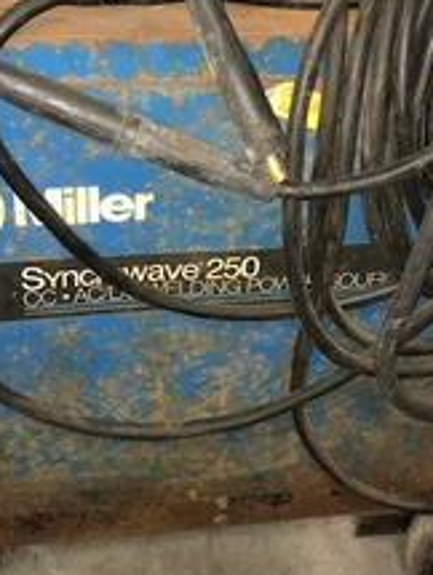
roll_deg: +0.0
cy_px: 203
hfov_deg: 28.1
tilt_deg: -34.1
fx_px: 865
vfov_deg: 36.5
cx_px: 179
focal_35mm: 52
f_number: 1.8
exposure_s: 1/16
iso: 50
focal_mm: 3.99
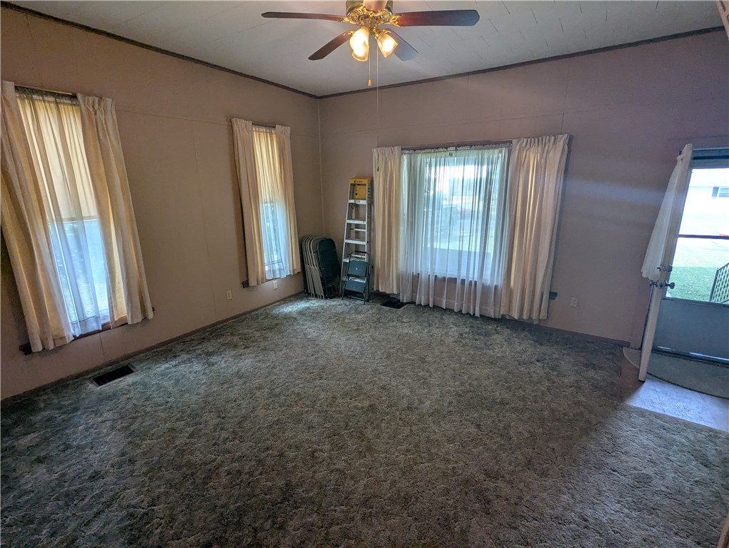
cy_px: 274
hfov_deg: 94.4
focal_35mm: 16
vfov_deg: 78.2
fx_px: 337
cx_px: 364
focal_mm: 2.35
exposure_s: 1/60
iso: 63
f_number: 2.2
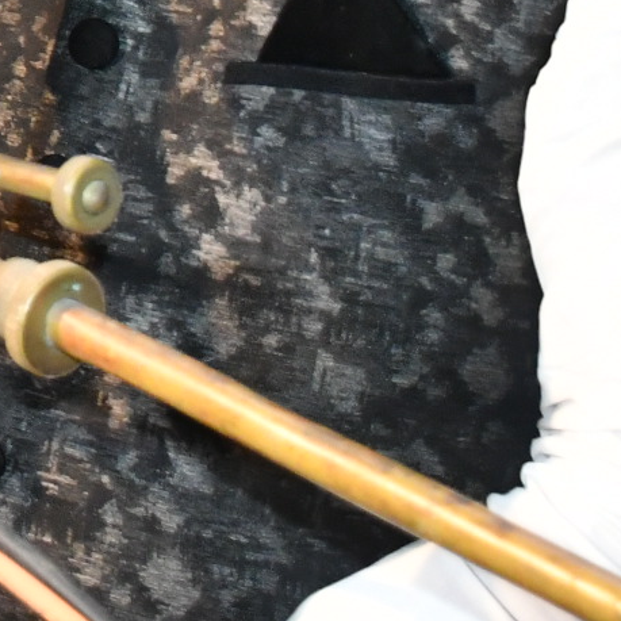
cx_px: -538
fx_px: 3450
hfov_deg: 9.7
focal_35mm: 170
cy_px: -460
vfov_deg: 9.8
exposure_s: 1/100
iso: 1600
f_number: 4.5
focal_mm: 22
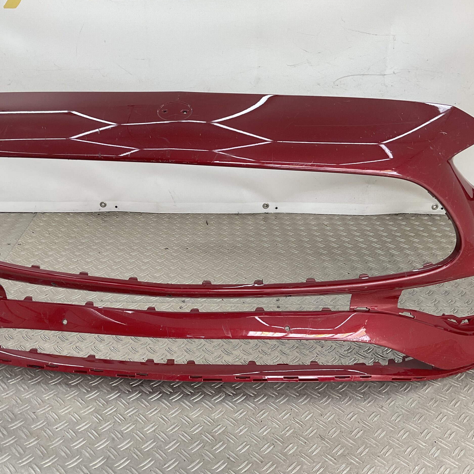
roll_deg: -1.0
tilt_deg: -25.9
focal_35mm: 35
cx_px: 190
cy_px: 235
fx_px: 542
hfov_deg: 47.0
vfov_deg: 47.2
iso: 16
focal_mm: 3
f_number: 1.8
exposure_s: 1/171
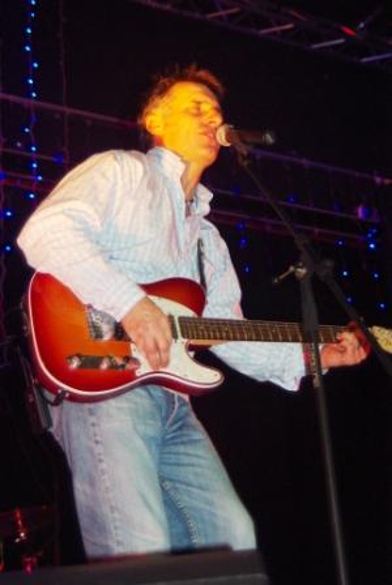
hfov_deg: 20.4
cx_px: 196
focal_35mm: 67
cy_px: 292
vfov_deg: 30.0
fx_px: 1091
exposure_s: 1/60
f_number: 4
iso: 800
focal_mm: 45
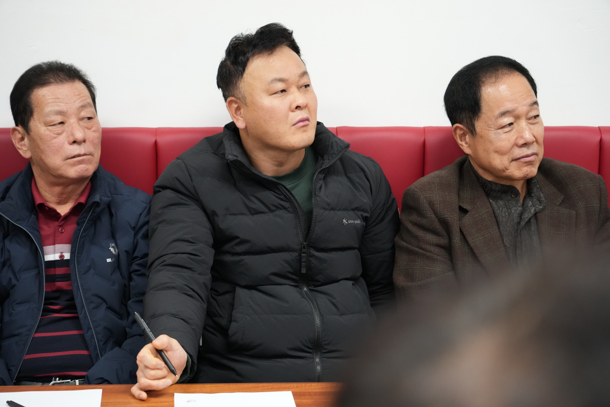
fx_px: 1305
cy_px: 204
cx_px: 305
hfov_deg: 26.3
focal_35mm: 77
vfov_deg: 17.7
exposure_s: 1/160
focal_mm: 77
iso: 3200
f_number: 4
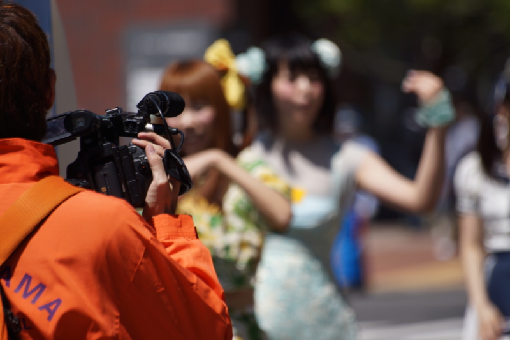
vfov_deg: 3.3
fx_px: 5948
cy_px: 170
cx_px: 255
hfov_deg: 4.9
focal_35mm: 420
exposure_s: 1/800
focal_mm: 280
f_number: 5.6
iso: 100
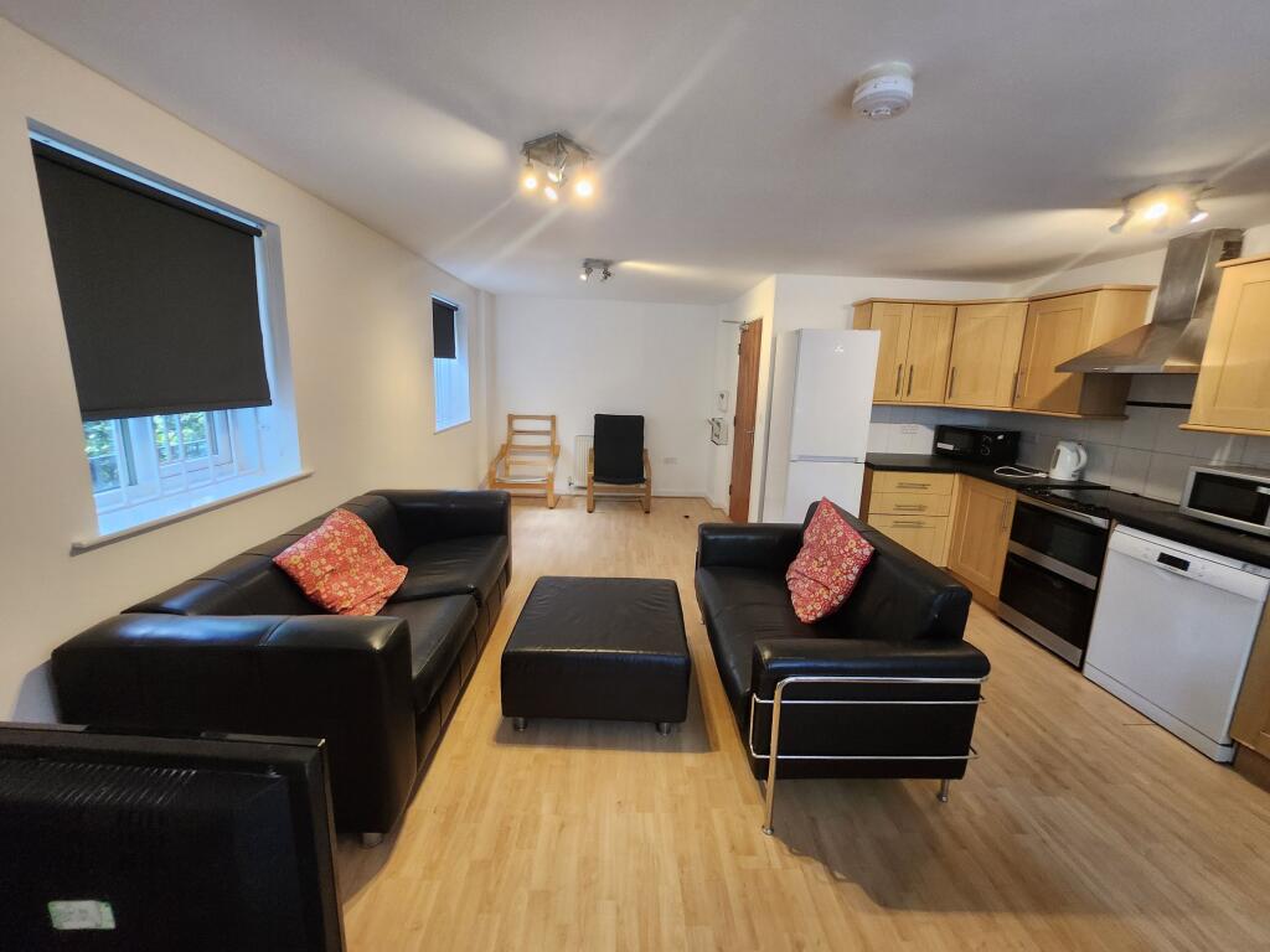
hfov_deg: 106.2
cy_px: 476
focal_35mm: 13
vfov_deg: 89.9
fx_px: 477
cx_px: 635
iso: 320
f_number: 2.2
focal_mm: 1.74
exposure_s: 1/50
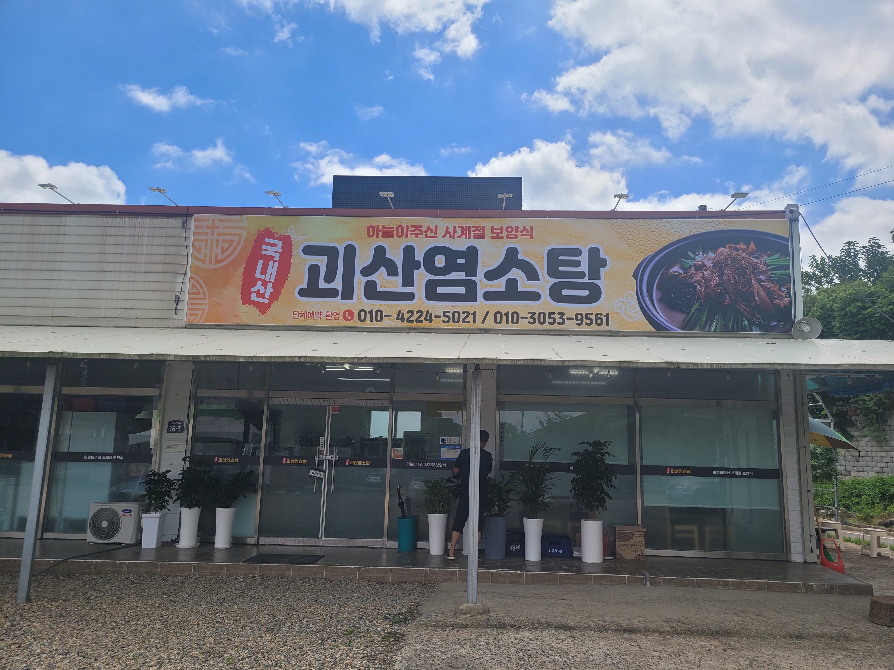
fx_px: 671
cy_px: 335
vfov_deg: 53.1
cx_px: 447
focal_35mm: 26
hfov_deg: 67.3
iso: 40
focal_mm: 5.4
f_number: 1.8
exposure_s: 1/2812
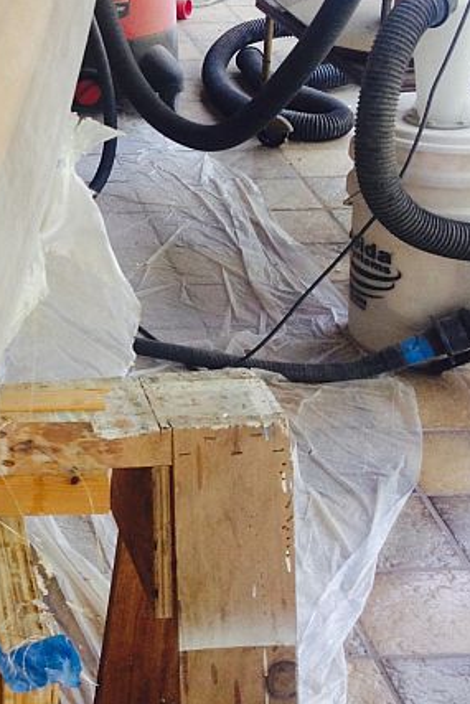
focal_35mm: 92
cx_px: -172
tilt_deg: -19.7
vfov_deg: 21.9
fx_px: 1800
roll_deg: +2.8
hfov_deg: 14.2
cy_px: 145
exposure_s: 1/26
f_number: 2.4
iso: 50
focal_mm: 4.28
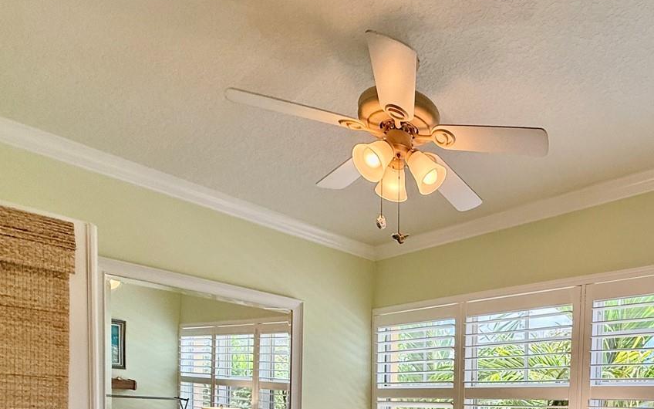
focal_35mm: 28
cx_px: 518
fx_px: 499
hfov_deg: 61.3
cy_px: 439
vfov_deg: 37.9
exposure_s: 1/212
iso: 64
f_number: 2.2
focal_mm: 2.22
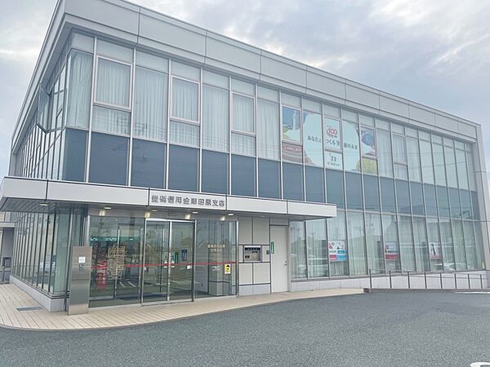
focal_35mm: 26
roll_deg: +2.7
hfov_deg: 67.3
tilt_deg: +9.7
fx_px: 368
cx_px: 245
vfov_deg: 53.1
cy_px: 184
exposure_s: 1/1855
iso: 32
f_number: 1.6
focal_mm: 4.2
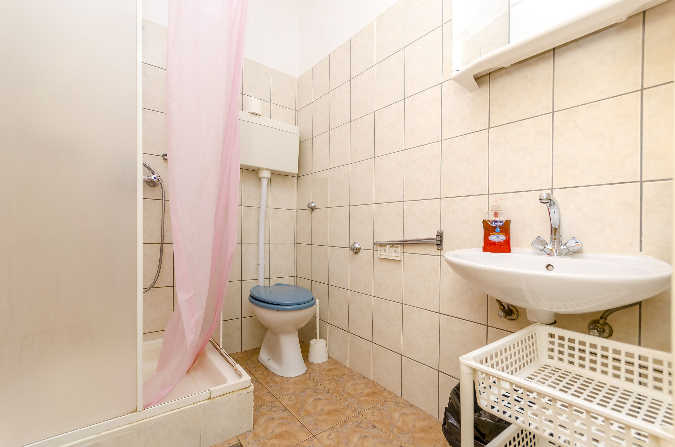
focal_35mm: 15
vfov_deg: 77.1
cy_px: 224
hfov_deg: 100.5
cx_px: 338
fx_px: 281
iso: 250
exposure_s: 1/100
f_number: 8
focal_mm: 10
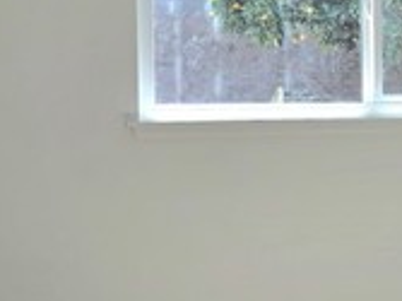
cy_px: 149
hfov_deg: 20.5
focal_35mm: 88
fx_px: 1021
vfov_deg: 16.8
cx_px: 513
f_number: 1.7
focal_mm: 6.3
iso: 12
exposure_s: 1/122
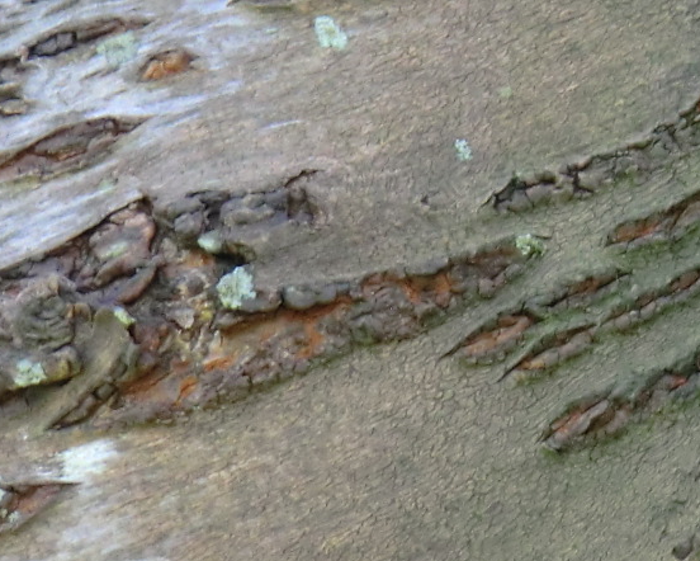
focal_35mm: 275
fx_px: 5699
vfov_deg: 5.6
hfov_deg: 6.9
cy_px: -244
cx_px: 1080
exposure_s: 1/80
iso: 160
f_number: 4.6
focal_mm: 13.6
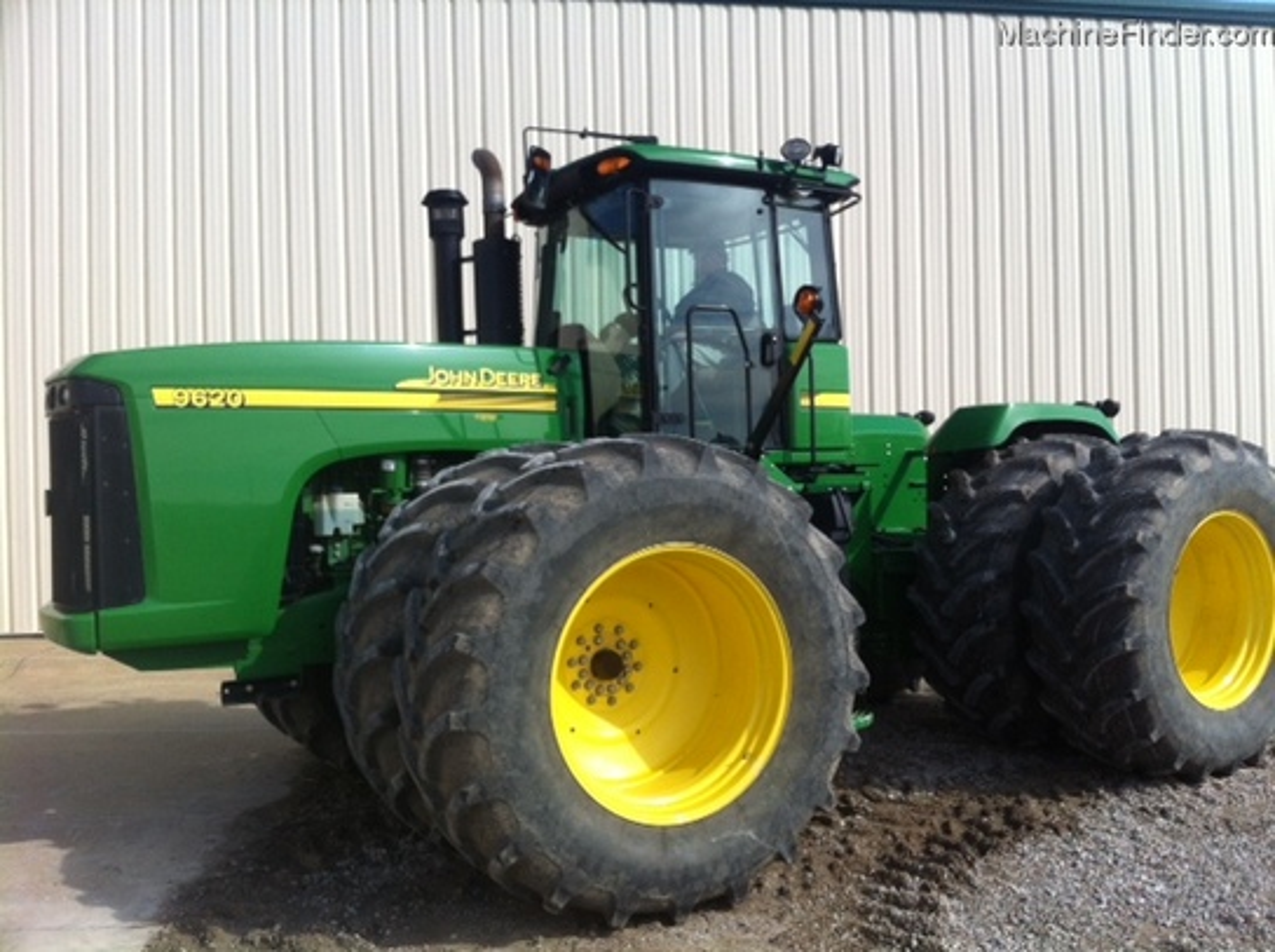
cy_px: 476
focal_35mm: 35
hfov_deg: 52.7
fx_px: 1287
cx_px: 638
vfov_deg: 40.6
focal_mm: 3.85
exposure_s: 1/862
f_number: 2.8
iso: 80
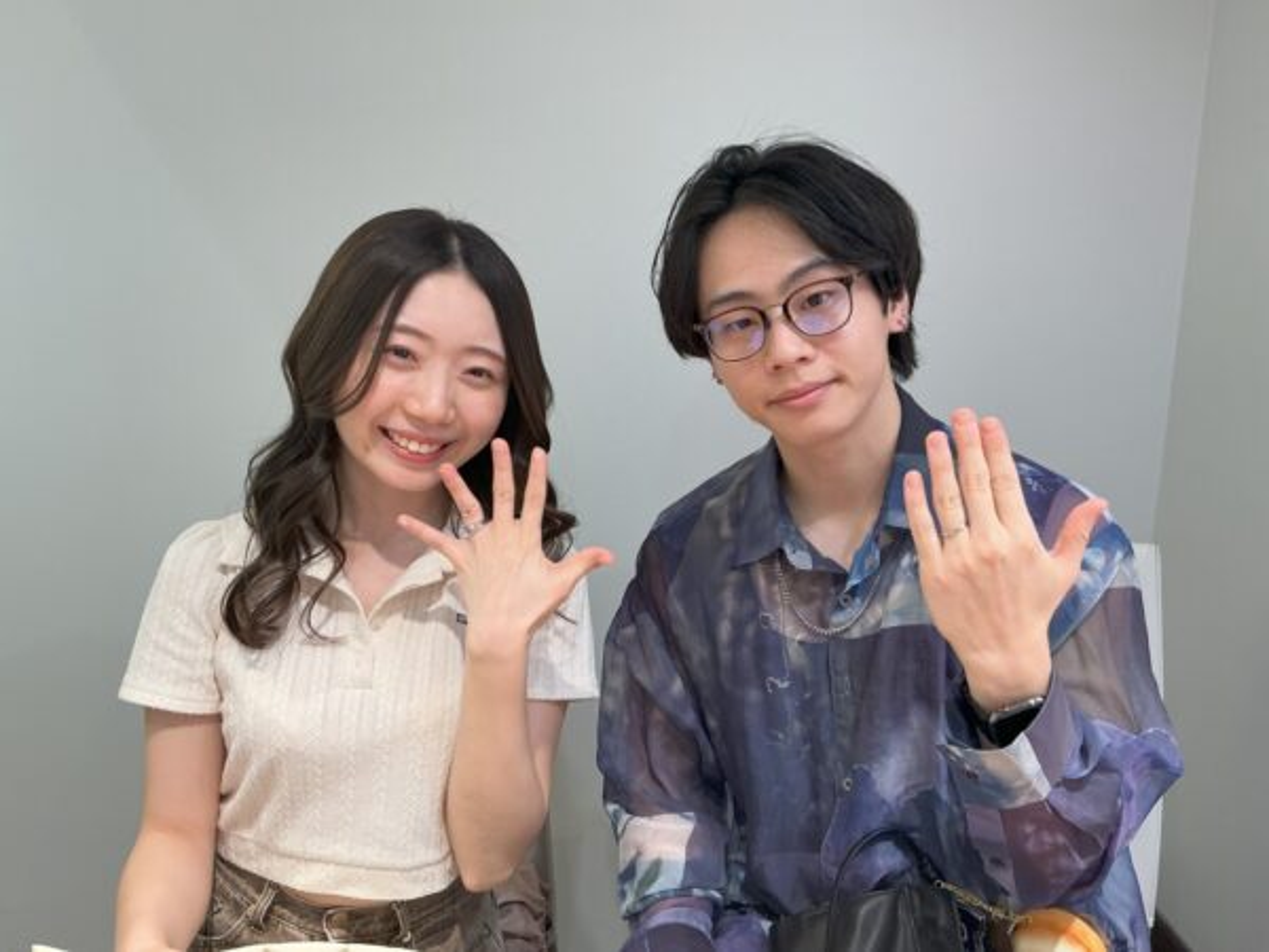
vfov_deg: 48.2
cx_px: 634
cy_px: 476
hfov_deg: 61.7
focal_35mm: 29
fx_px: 1063
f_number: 1.8
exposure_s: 1/60
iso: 50
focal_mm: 3
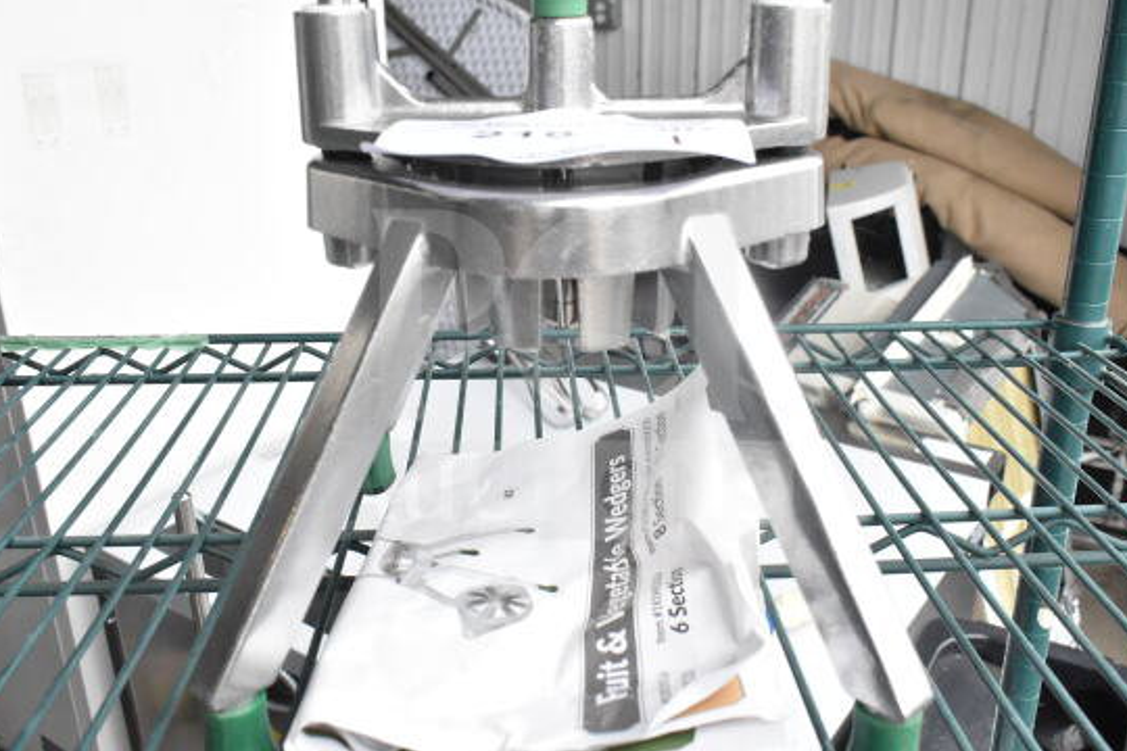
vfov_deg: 37.3
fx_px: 1113
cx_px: 557
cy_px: 374
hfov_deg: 53.7
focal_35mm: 36
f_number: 8
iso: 1600
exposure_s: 1/250
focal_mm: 21
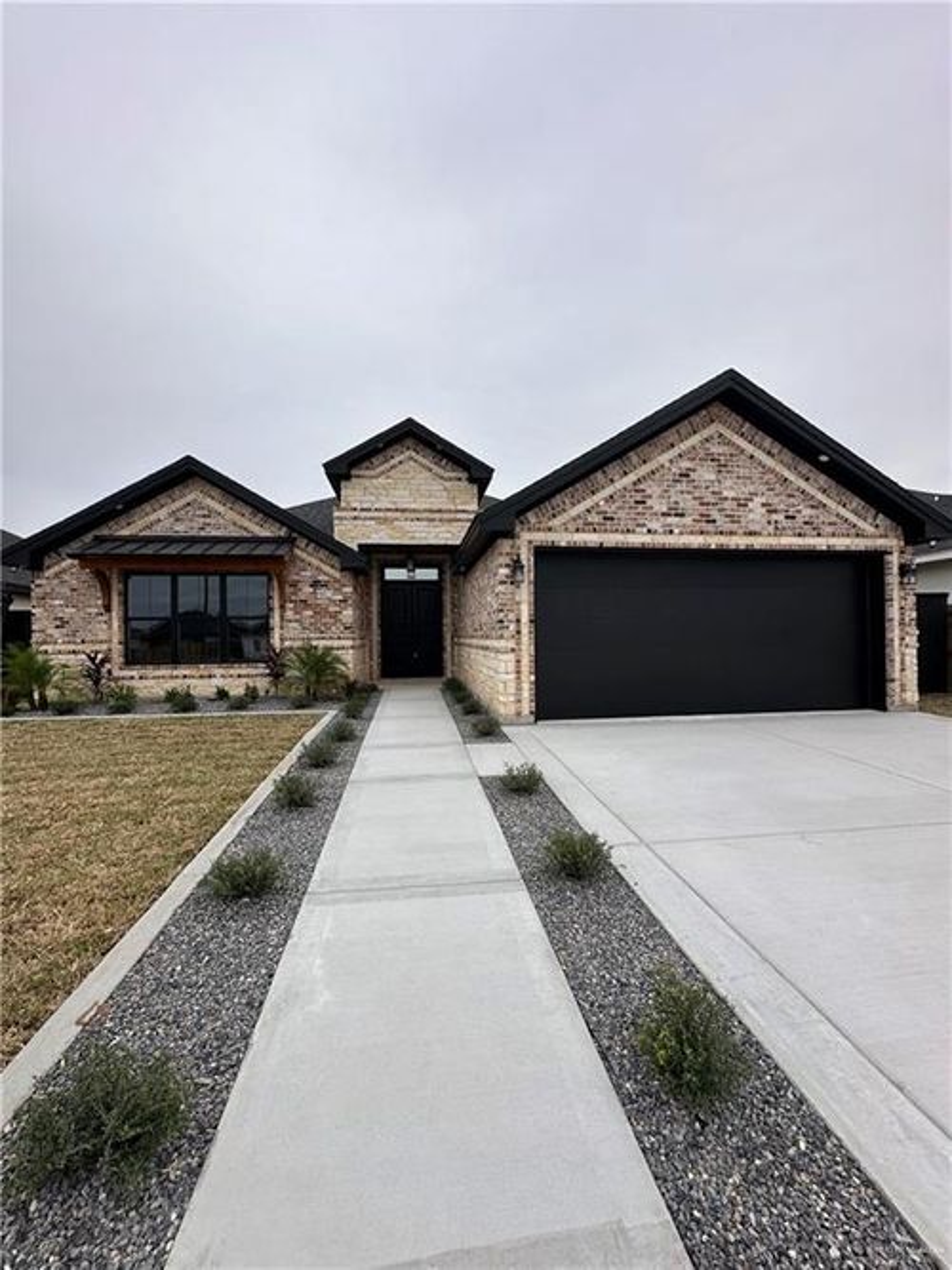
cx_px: 476
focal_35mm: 14
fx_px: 514
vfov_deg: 102.1
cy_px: 635
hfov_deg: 85.7
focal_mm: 2.22
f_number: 2.2
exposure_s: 1/452
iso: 40
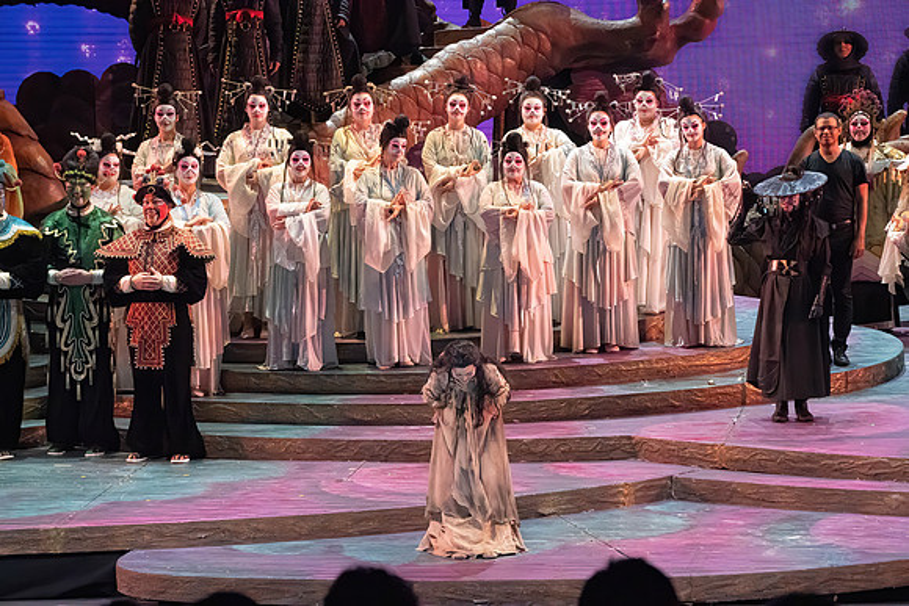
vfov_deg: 7.9
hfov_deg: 11.9
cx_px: 454
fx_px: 4369
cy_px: 303
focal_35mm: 173
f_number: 10
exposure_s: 1/1000
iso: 20000
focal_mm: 173
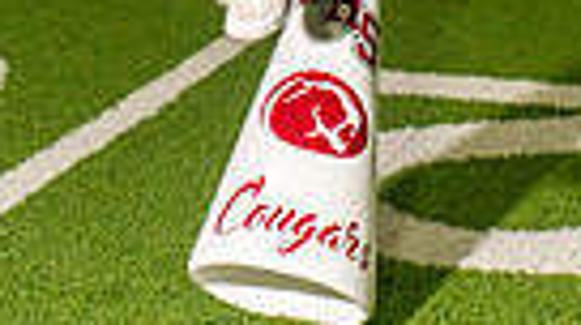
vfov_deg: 7.4
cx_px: 188
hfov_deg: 14.7
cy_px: -590
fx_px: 2246
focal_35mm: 146
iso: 1000
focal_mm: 42
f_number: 7.1
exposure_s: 1/400
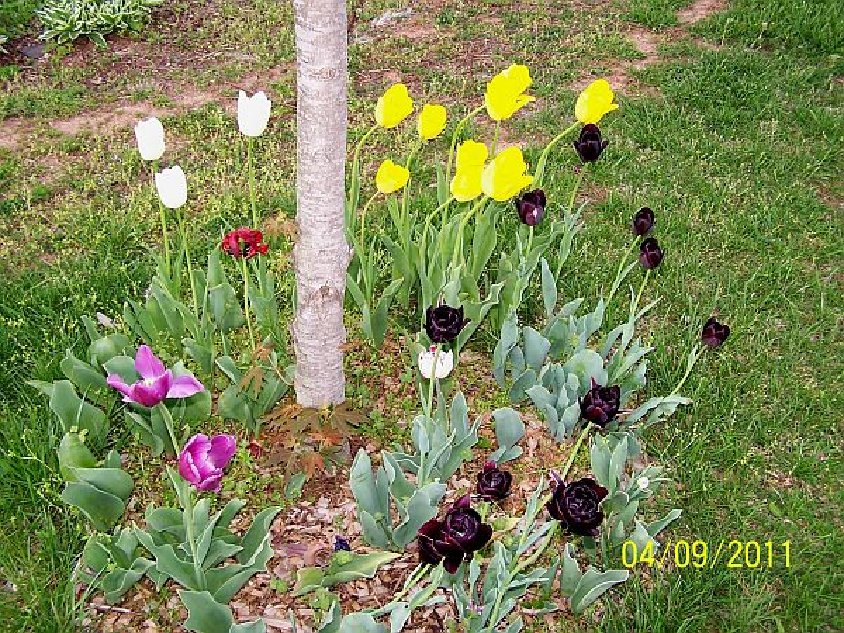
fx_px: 975
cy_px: 316
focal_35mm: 40
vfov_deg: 36.0
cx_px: 422
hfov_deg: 46.8
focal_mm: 6.7
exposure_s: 1/60
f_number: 2.8
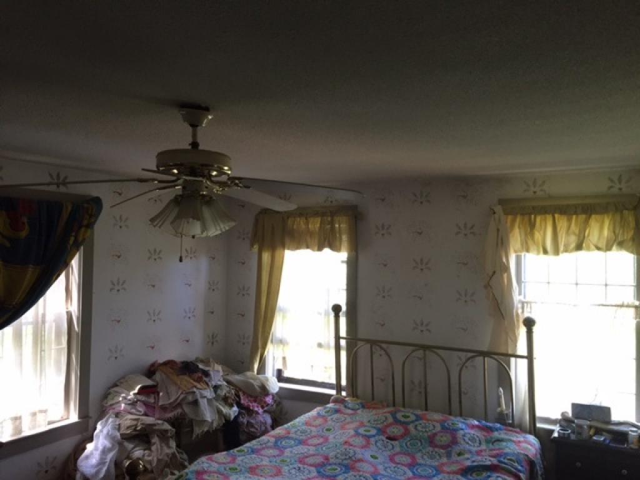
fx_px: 536
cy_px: 240
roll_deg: -2.1
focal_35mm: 29
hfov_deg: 61.7
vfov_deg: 48.2
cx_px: 320
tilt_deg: +1.3
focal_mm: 4.15
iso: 125
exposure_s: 1/30
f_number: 2.2
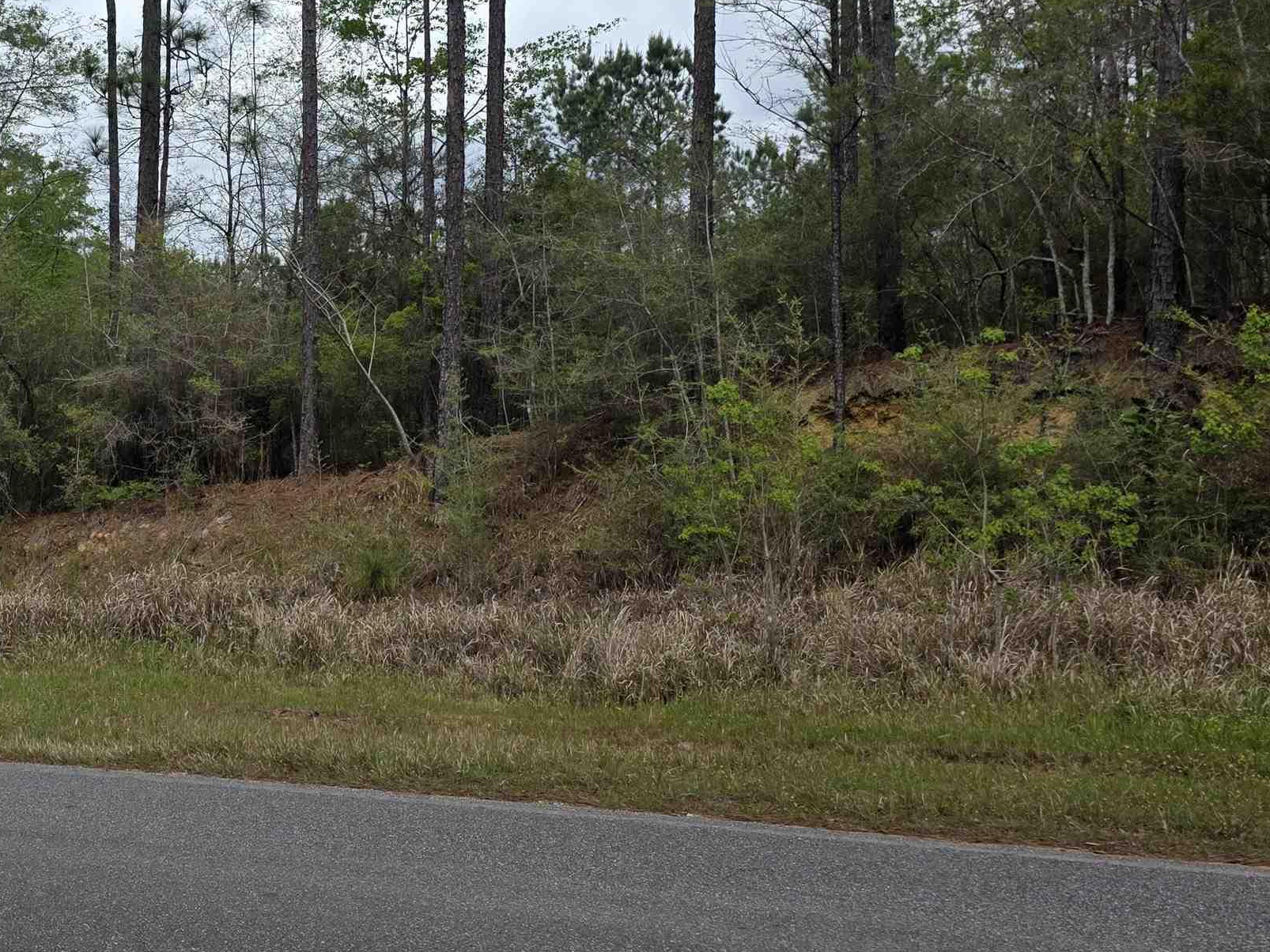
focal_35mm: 44
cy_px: 271
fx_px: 1614
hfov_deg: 40.4
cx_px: 182
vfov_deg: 32.4
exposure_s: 1/4333
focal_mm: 6.3
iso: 80
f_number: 1.7
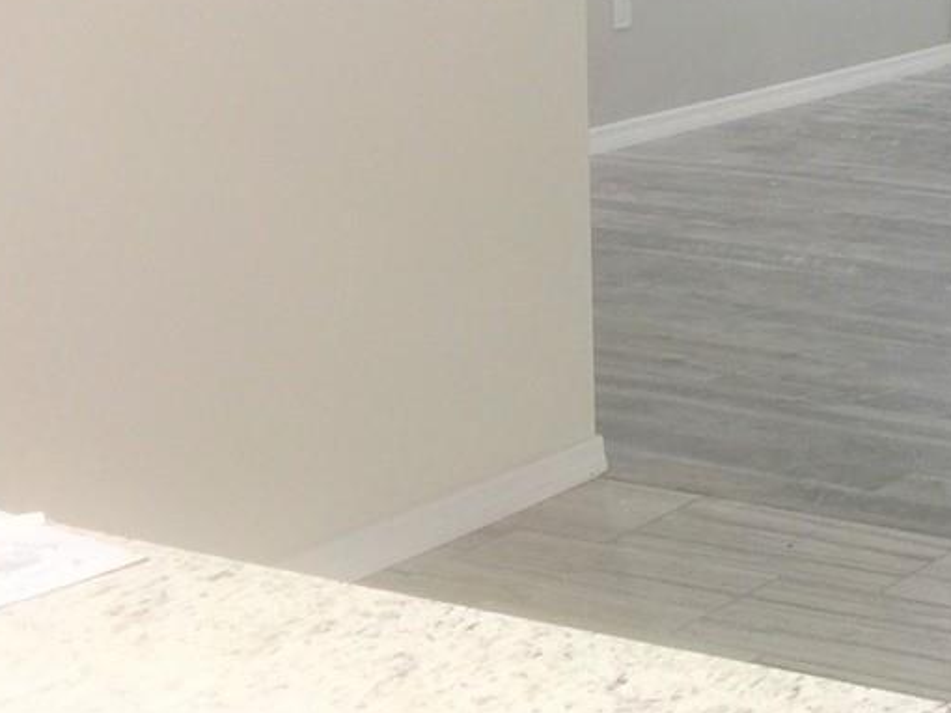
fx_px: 2499
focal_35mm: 91
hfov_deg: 19.2
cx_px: 1378
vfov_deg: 15.8
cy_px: -41
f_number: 2.2
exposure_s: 1/30
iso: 32
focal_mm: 4.15
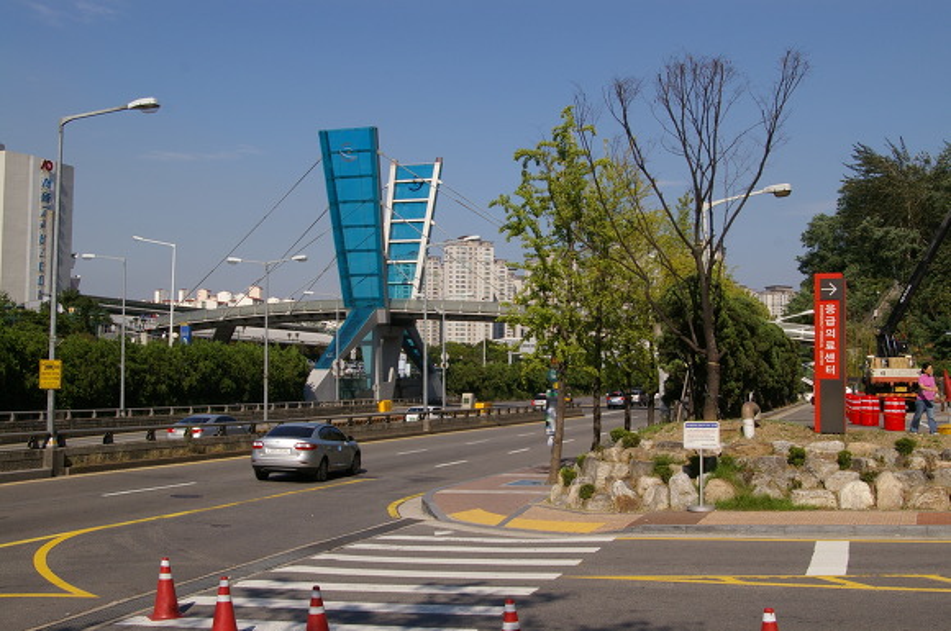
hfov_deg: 46.5
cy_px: 316
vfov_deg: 31.8
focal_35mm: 42
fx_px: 1108
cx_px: 476
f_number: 8
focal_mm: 28
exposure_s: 1/500
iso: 200
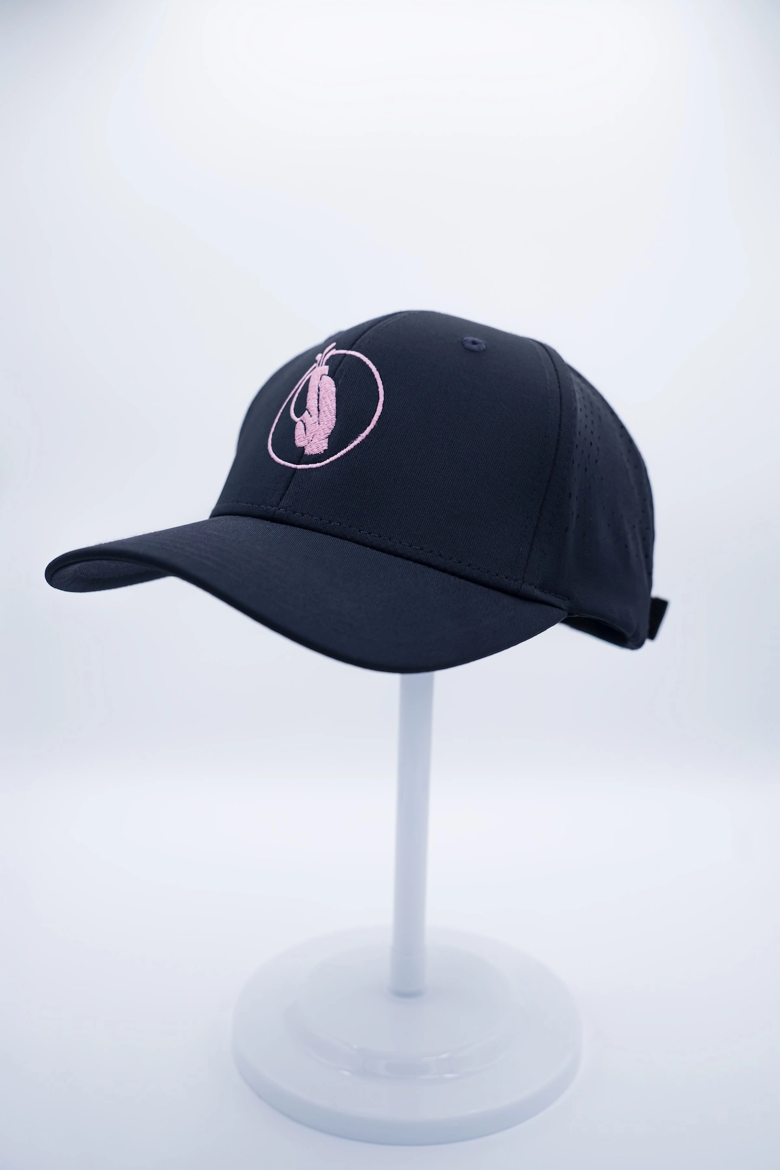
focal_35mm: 34
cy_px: 585
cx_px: 390
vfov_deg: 55.8
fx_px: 1104
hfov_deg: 38.9
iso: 250
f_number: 4.5
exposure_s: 1/500
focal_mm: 34
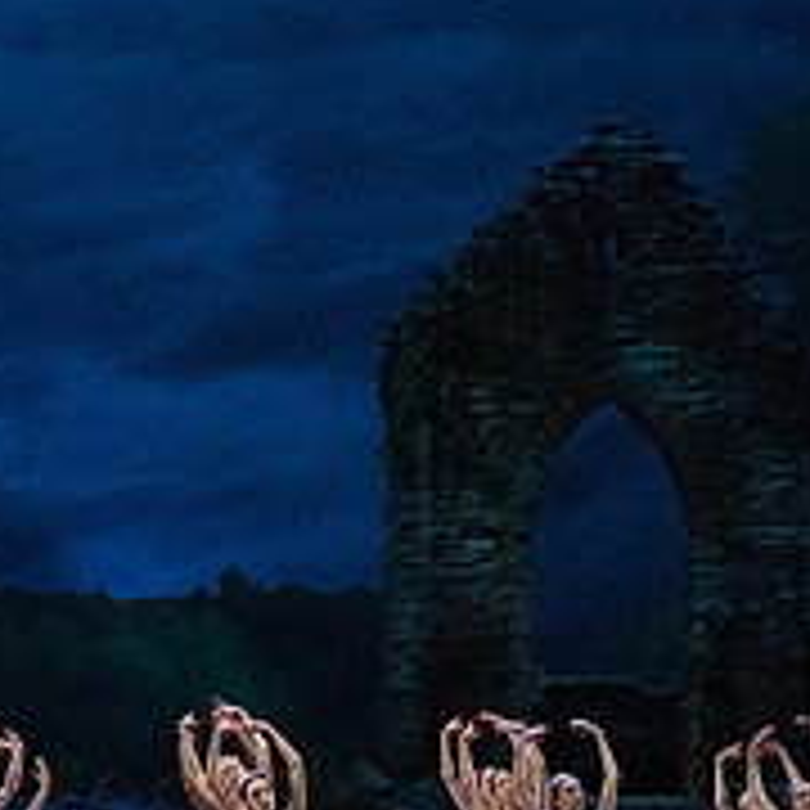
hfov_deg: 6.3
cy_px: 450
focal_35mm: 276
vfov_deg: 6.3
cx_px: 194
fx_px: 7307
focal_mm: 100
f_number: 5.6
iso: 8000
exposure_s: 1/250
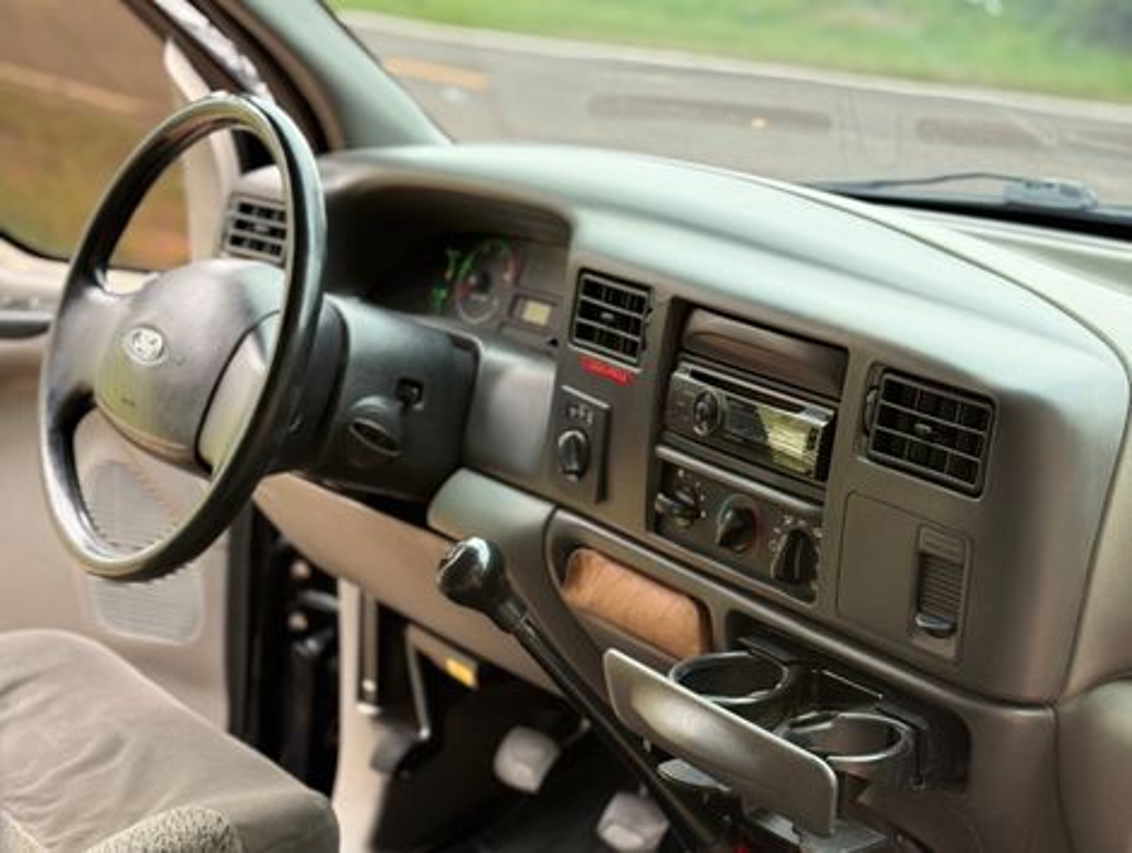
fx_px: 1572
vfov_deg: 30.3
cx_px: 566
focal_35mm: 48
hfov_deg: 39.6
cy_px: 426
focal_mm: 6.76
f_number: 1.78
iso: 125
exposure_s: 1/78
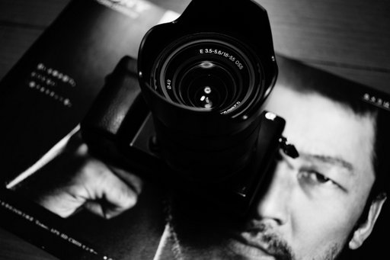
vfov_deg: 29.8
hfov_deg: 43.6
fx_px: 487
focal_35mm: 45
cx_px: 195
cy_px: 130
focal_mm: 30
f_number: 2.8
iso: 640
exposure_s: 1/50
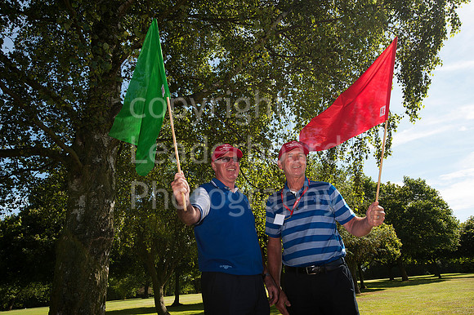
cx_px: 237
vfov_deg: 49.5
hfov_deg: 69.4
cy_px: 158
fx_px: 342
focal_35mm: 26
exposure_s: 1/250
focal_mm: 26
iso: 200
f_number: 9
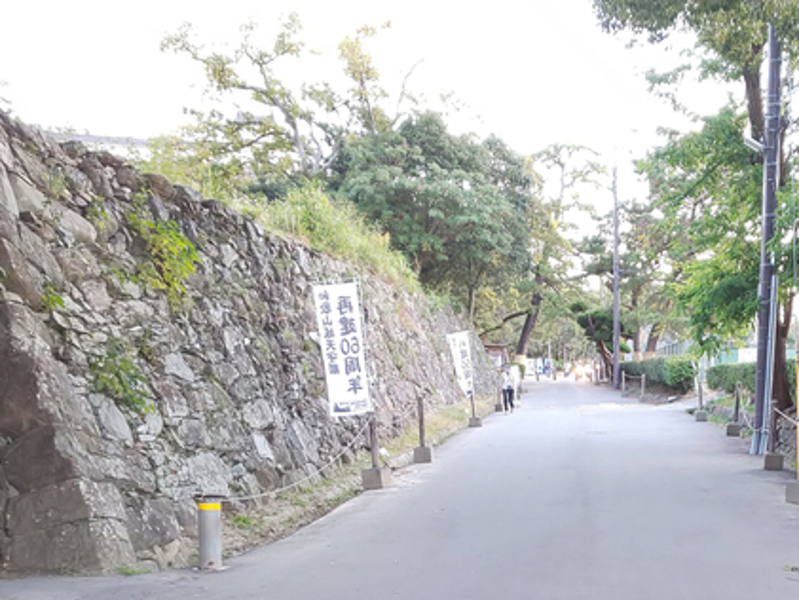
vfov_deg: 35.8
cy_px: 524
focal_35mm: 38
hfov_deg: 47.5
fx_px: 877
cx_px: 579
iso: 106
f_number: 1.94
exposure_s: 1/33
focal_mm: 3.45
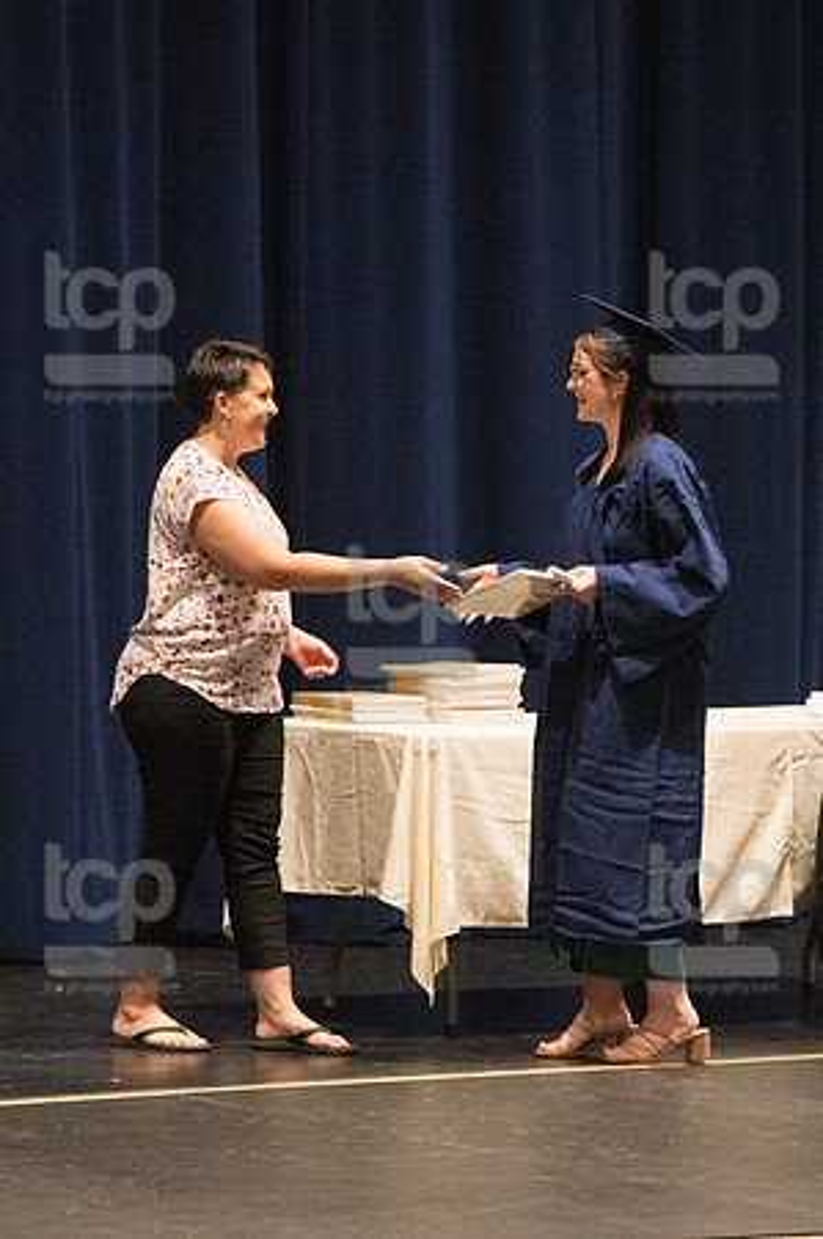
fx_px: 6942
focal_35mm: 202
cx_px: 412
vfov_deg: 10.2
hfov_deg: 6.8
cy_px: 620
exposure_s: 1/250
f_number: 4.5
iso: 8000
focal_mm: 135
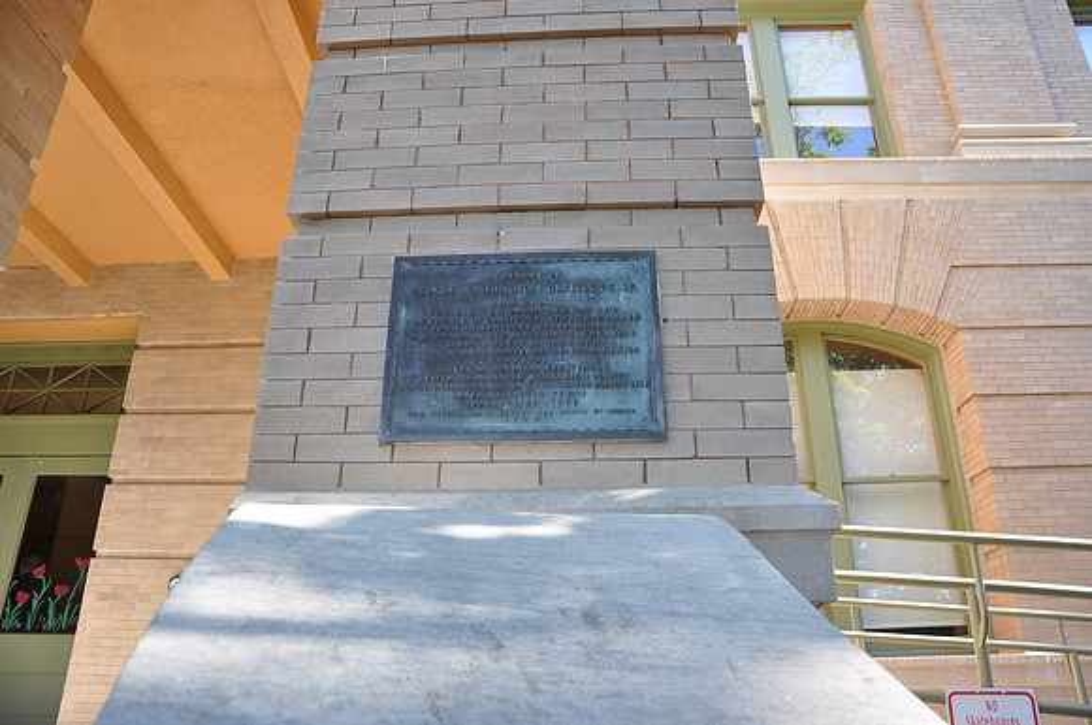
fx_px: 818
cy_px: 362
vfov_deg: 47.8
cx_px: 546
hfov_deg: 67.5
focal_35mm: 27
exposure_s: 1/30
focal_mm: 18
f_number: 5.6
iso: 200
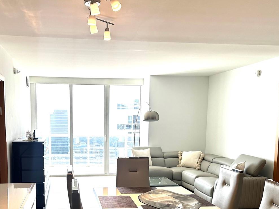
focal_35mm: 39
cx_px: 108
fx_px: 314
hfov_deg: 47.5
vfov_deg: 36.0
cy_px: 155
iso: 80
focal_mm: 6.86
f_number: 1.78
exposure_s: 1/341
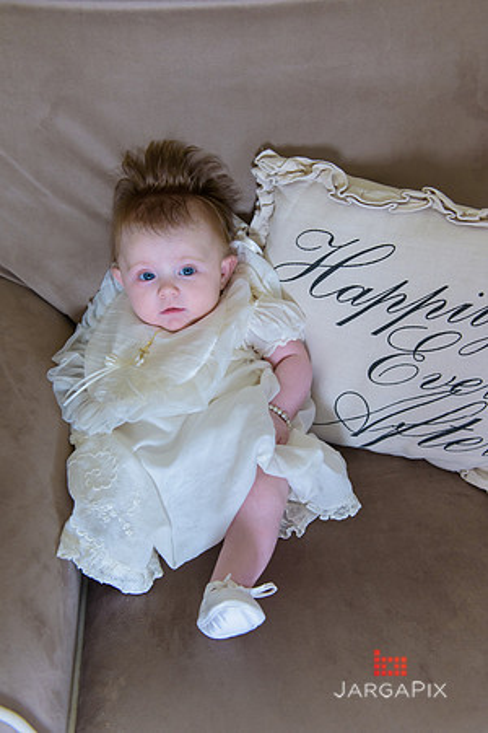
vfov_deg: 58.7
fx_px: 651
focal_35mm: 32
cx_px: 244
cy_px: 366
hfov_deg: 41.1
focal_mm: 32
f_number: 3.2
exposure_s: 1/125
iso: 1600
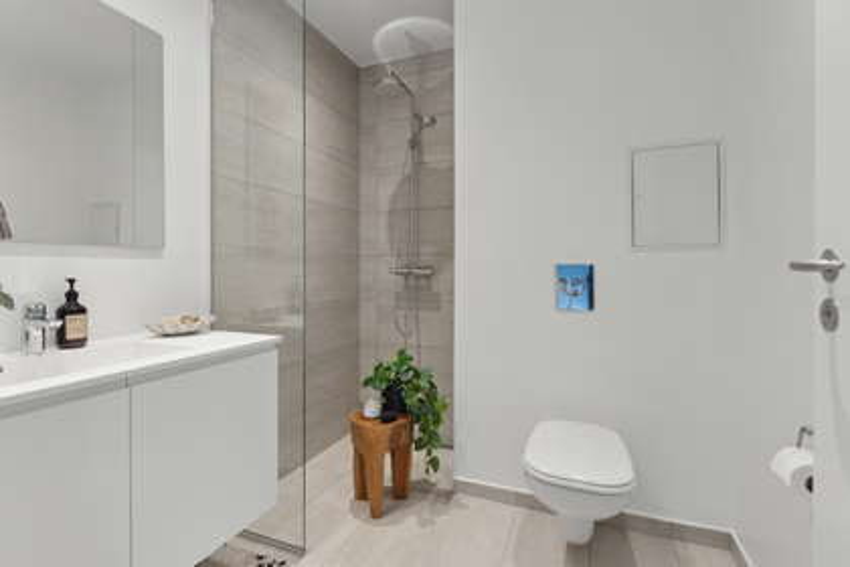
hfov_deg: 92.4
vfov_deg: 69.7
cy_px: 284
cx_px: 425
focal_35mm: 17
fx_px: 407
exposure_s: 1/8
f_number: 8
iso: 200
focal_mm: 11.5
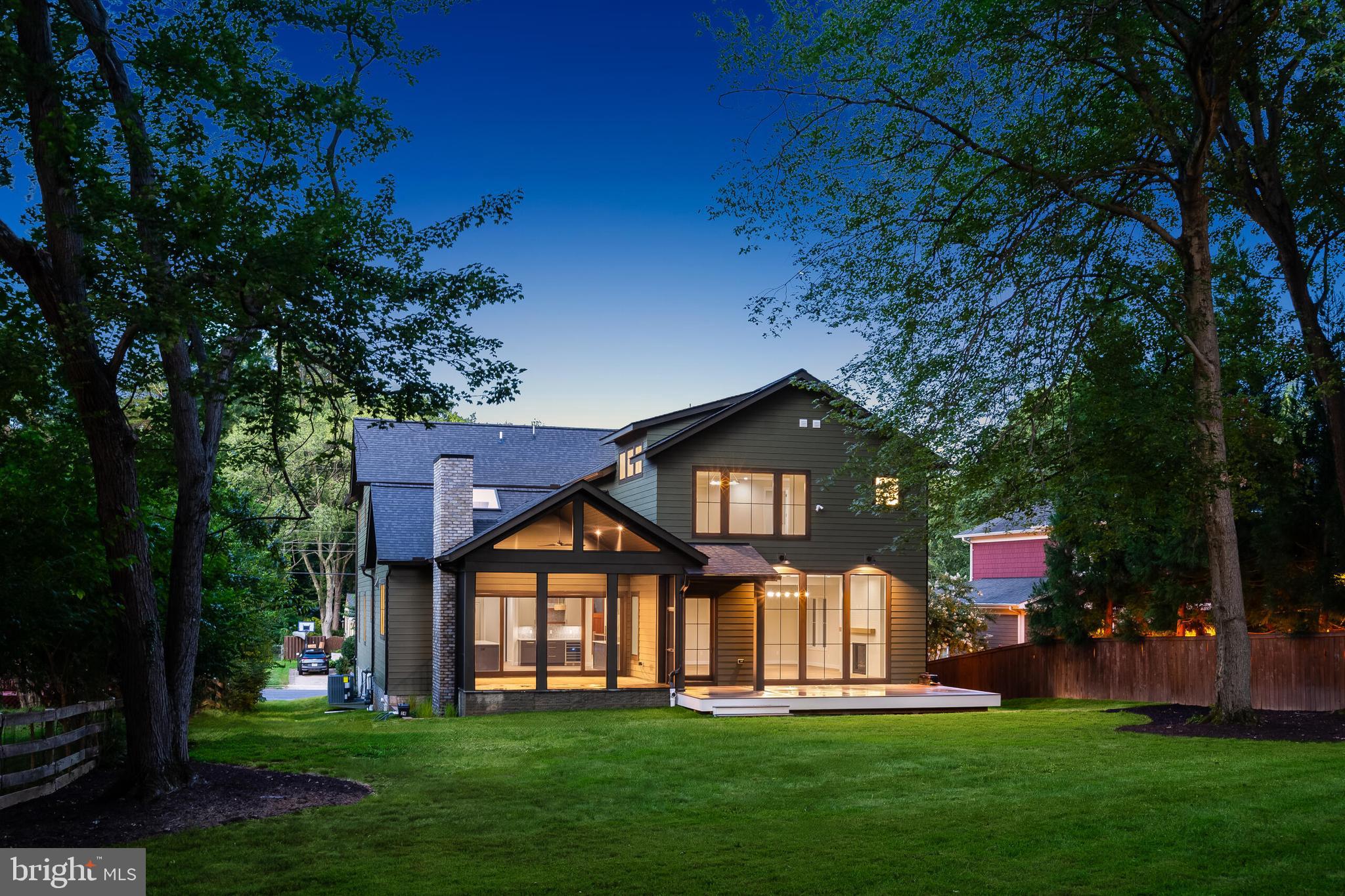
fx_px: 1307
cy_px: 448
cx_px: 672
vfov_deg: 37.8
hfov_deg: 54.4
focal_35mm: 35
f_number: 8
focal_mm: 35
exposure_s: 13
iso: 100
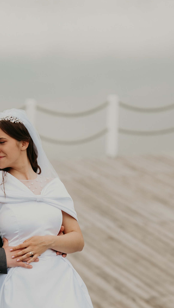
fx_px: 1353
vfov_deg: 13.0
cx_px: 60
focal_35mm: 165
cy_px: 242
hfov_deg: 7.4
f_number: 2.2
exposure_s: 1/4000
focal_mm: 85
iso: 200
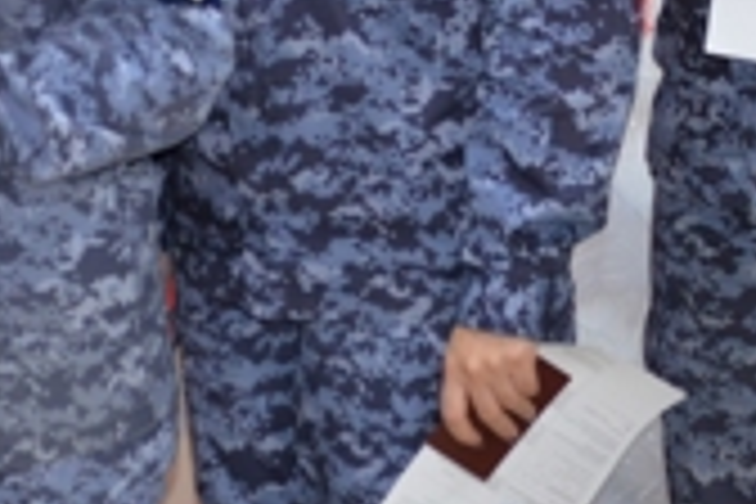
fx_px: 3003
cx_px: 178
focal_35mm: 143
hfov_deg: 14.3
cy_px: -256
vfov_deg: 9.3
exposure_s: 1/60
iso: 800
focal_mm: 32
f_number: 3.5
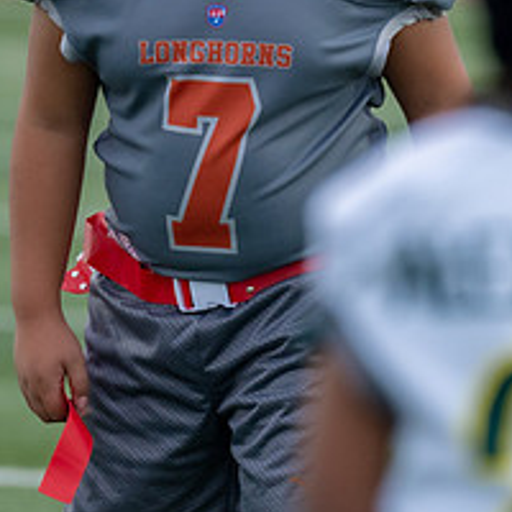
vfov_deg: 2.7
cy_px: -9
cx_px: 292
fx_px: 10911
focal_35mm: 652
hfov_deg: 2.7
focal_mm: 200
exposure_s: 1/1000
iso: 640
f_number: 2.8
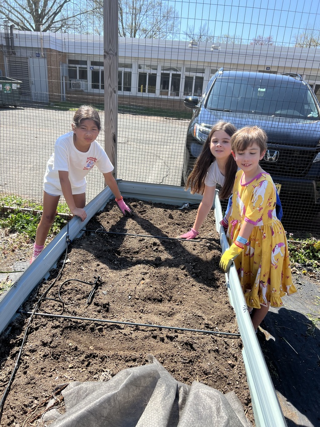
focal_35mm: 26
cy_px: 214
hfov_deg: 53.1
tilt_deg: -19.1
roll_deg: -3.8
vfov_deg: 67.3
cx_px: 160
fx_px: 320
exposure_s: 1/1553
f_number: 1.5
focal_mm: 5.7
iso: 50
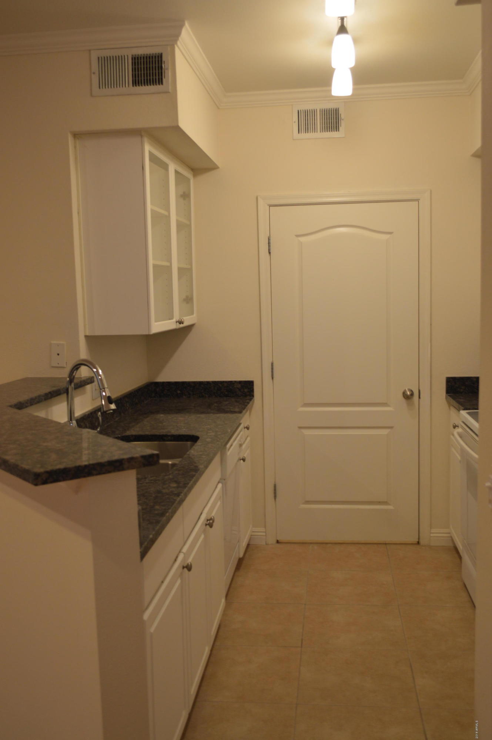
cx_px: 246
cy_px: 370
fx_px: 740
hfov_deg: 36.8
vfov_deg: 53.2
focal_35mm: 36
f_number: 4
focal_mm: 24
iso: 400
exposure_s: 1/25
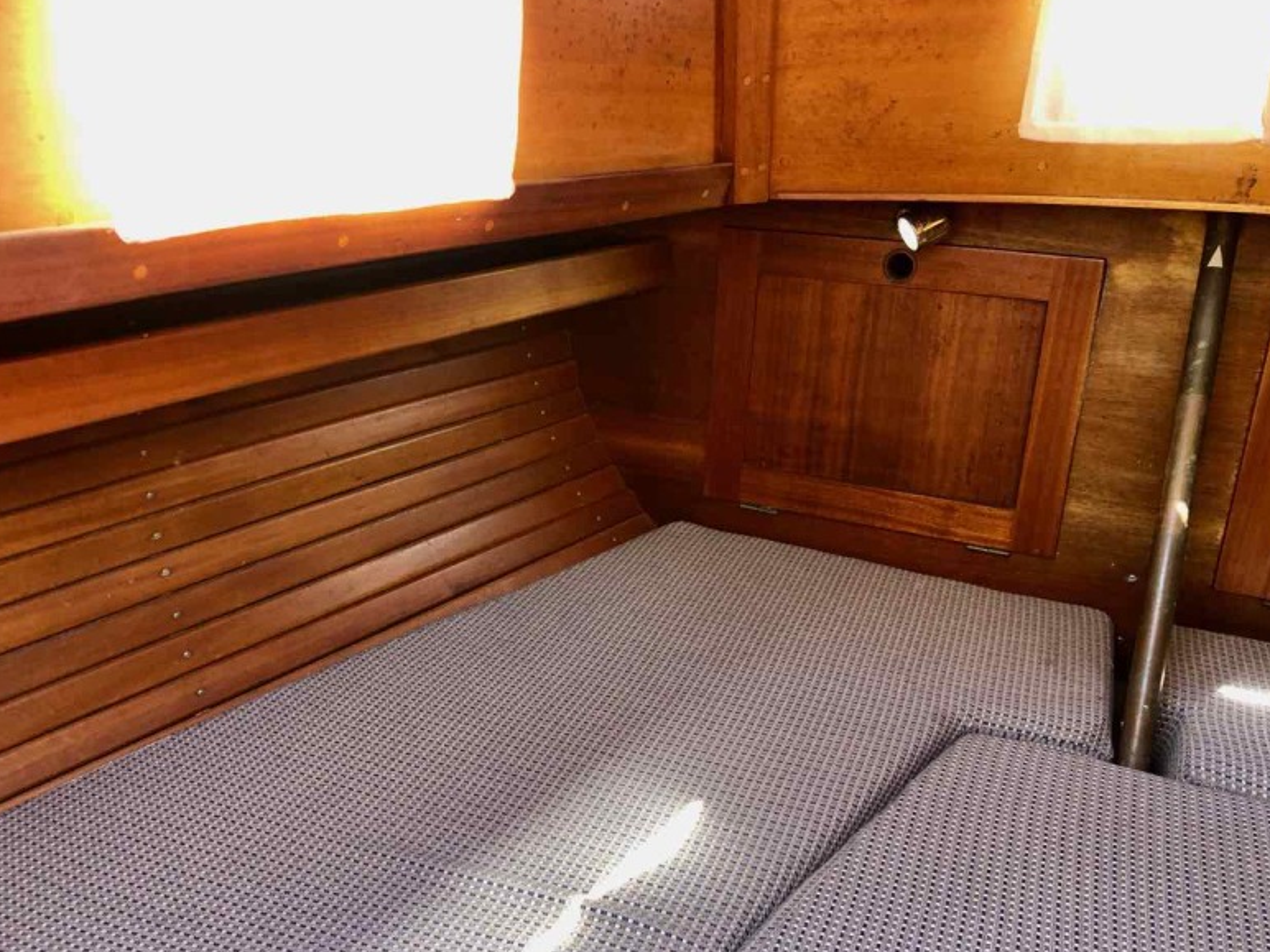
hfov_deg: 61.7
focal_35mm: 29
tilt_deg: -20.6
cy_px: 475
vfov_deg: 48.2
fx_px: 1064
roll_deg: -2.9
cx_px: 625
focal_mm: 3.99
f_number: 1.8
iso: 32
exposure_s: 1/30
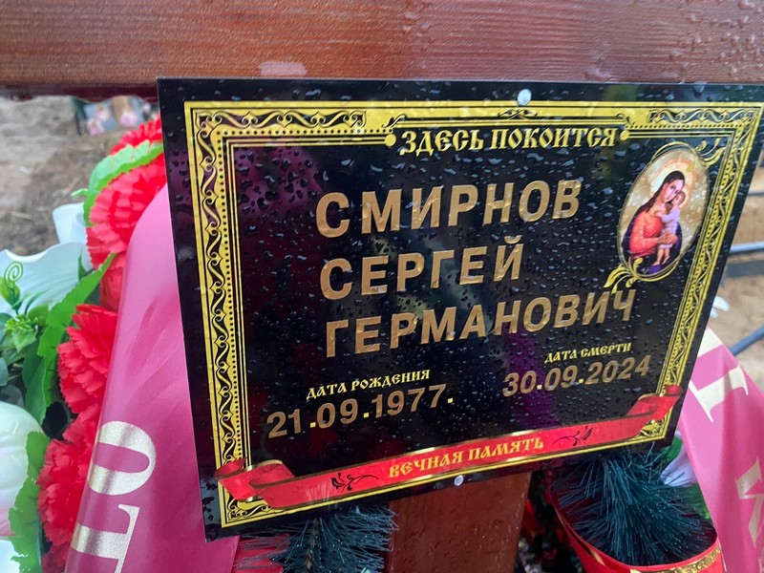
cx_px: 382
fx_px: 574
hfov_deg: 67.3
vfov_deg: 53.1
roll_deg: -4.6
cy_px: 286
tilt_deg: -28.1
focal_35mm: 26
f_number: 1.8
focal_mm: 4.25
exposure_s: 1/34
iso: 640
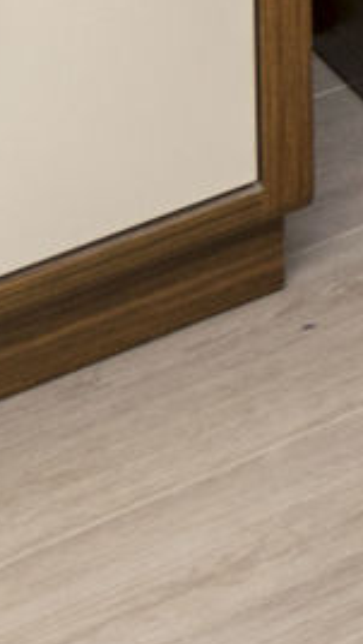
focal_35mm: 164
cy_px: -1383
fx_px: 2803
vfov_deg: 9.6
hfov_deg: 5.0
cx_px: 2154
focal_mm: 10
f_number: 8
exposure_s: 1/160
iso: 100
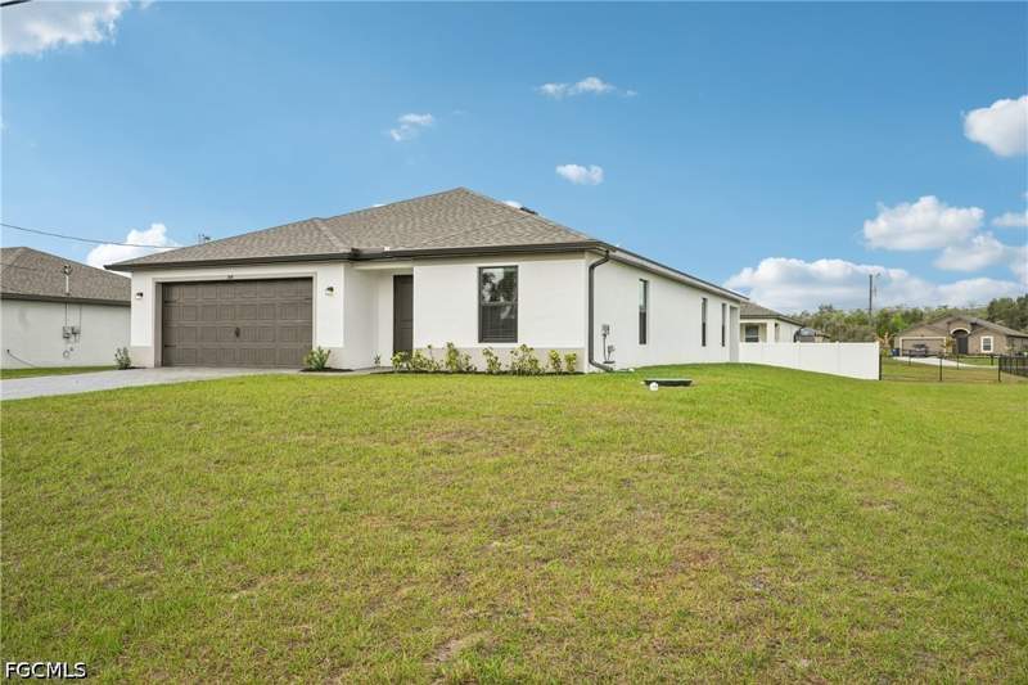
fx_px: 828
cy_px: 342
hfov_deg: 63.7
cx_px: 514
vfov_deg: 44.9
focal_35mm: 29
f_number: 8
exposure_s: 1/1250
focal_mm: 29
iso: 400
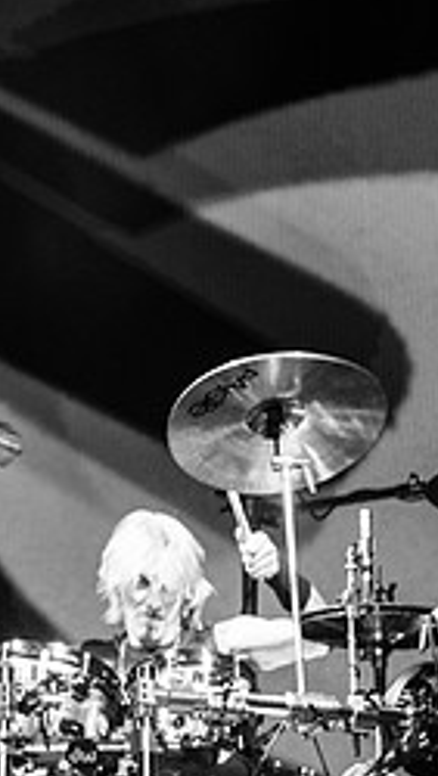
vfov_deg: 10.8
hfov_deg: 6.0
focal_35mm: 199
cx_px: -310
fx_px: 4100
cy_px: 274
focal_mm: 70
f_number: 4
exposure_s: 1/640
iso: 1600
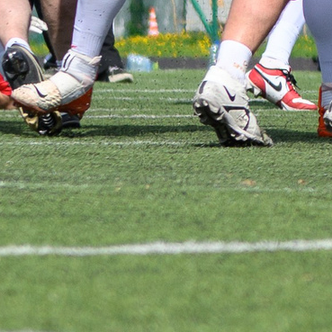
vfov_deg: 2.9
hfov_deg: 2.9
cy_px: -209
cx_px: 1019
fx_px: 6543
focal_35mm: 603
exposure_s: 1/3200
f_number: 3.5
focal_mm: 70
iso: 160
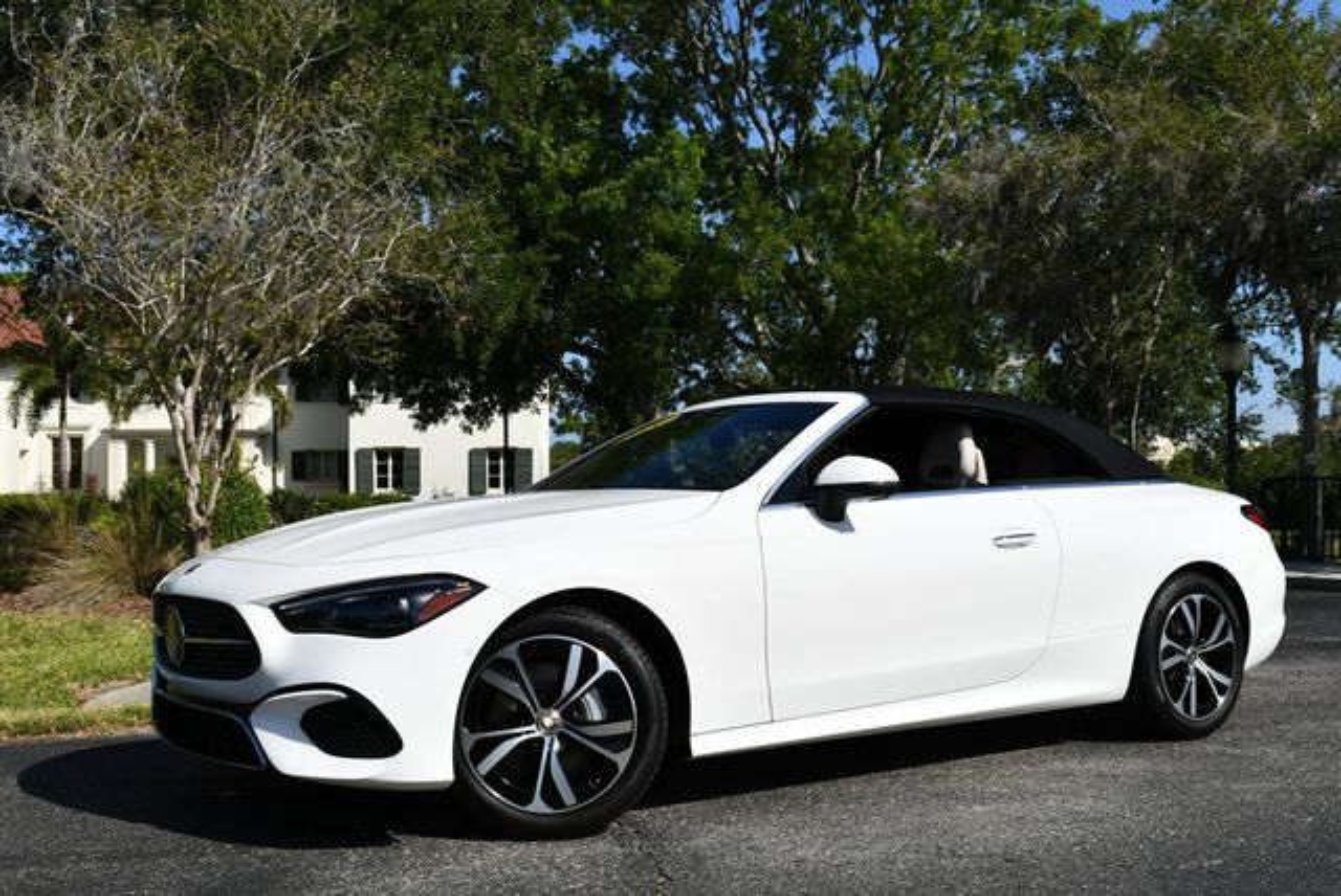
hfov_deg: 48.4
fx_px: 1491
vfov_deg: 33.5
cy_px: 448
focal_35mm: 40
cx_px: 670
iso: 100
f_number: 10
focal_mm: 20
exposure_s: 1/400
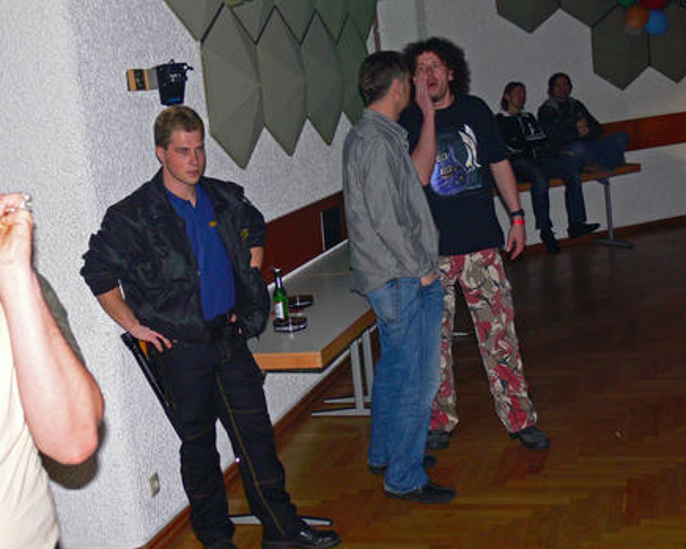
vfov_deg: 27.1
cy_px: 277
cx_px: 356
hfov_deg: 33.6
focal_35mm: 56
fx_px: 1137
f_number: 3.2
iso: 125
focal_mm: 11.1
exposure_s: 1/30
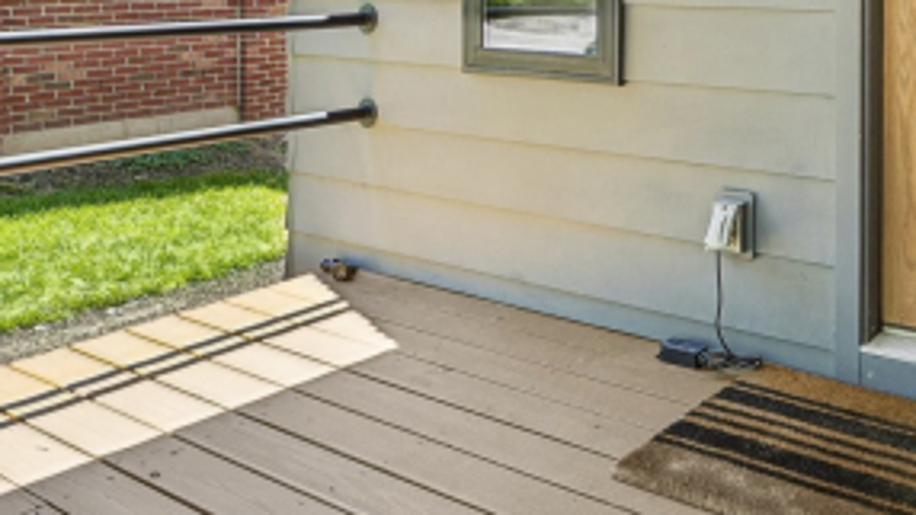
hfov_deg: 44.3
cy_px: -32
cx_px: 724
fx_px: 1069
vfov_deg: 25.4
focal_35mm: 44
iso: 250
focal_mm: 16
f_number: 8
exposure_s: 1/30
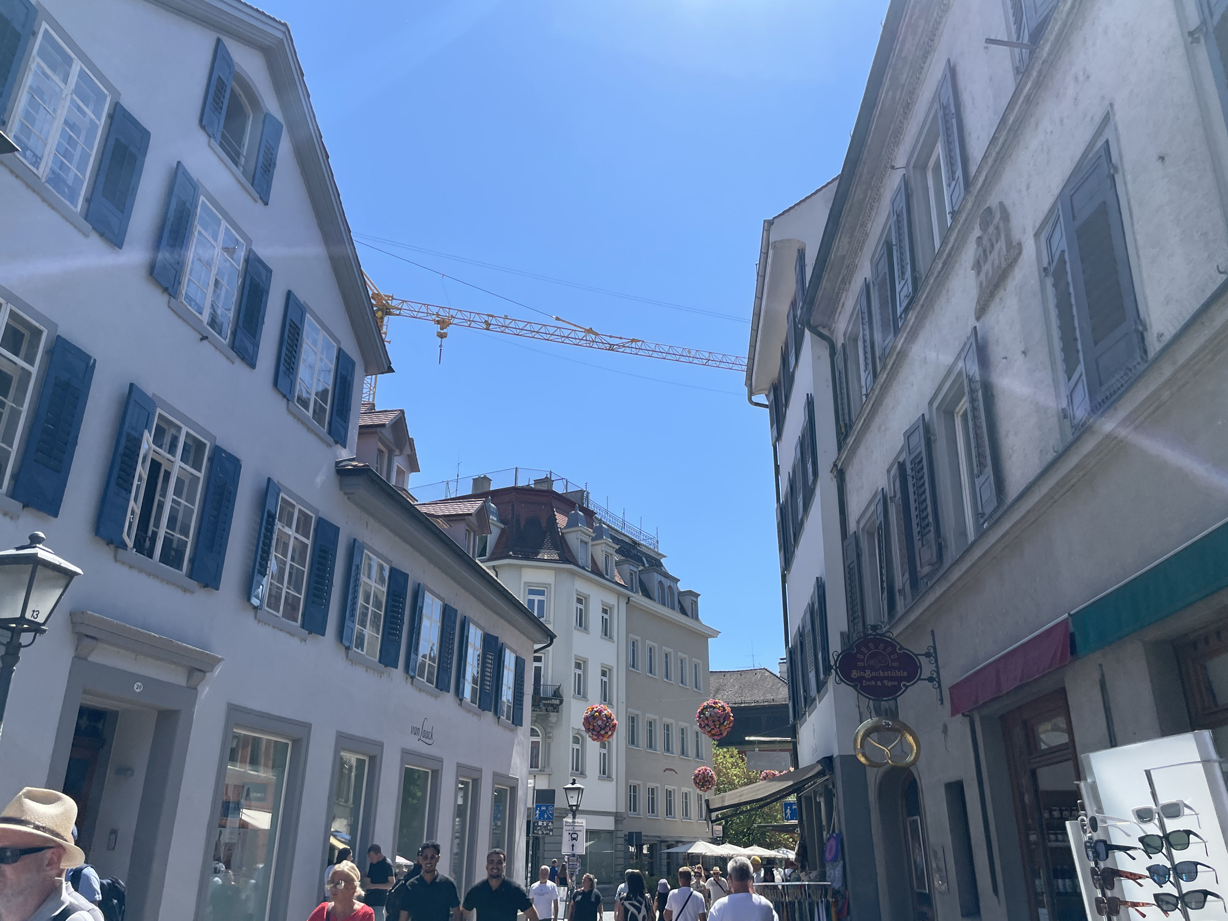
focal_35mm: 26
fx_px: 922
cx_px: 614
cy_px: 460
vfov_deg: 53.1
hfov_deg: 67.3
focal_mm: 4.2
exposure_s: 1/3401
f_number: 1.6
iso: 32
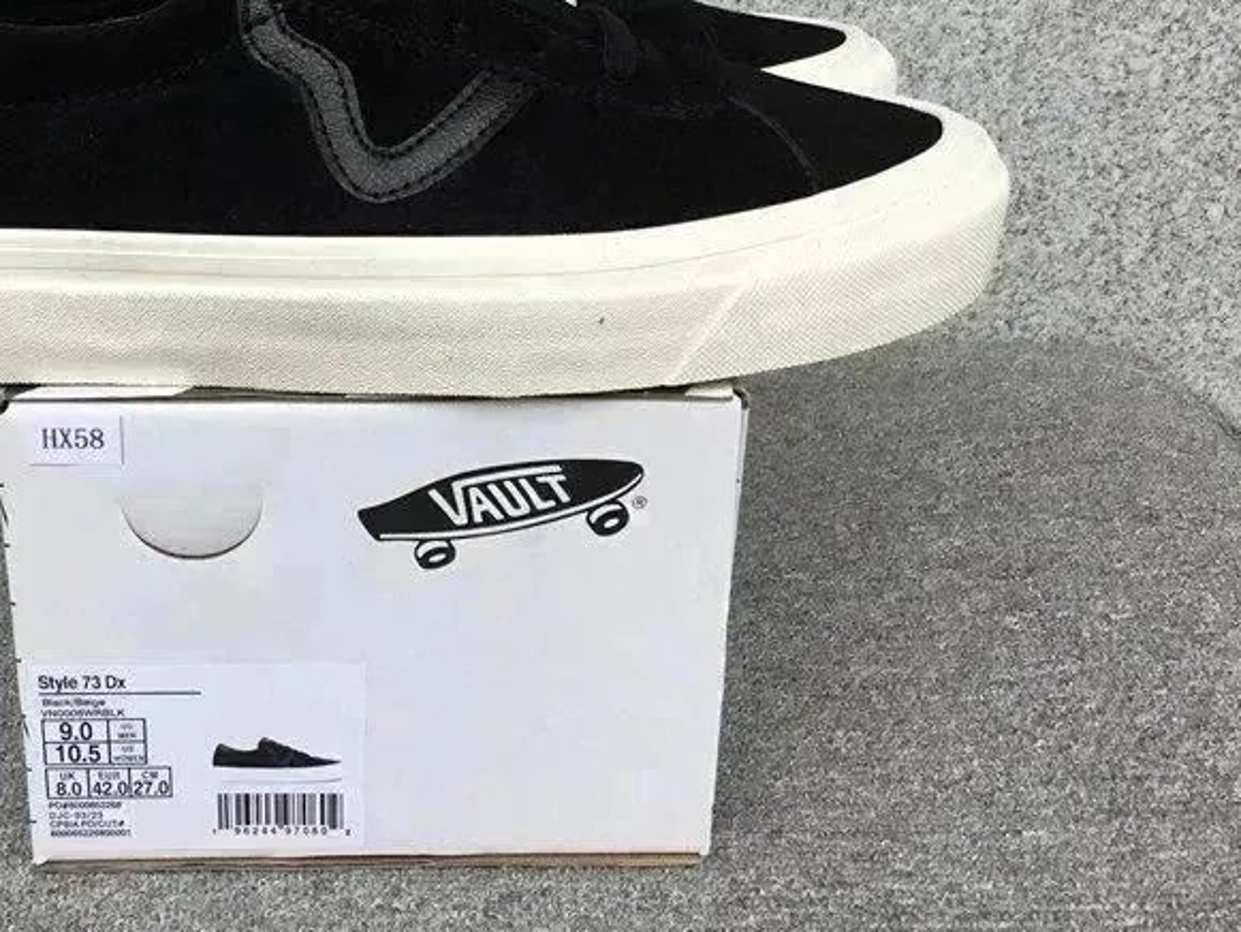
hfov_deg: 38.8
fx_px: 1721
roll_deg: +0.7
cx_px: 346
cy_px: 328
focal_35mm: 48
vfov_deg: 30.1
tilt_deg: -21.6
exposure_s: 1/210
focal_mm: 3.3
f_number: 2.4
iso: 25
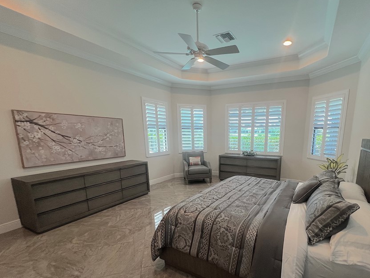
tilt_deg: -12.2
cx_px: 221
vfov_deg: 77.1
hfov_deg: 93.4
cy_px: 168
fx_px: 171
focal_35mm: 16
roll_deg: +0.4
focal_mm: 1.57
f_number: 1.8
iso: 250
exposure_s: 1/120
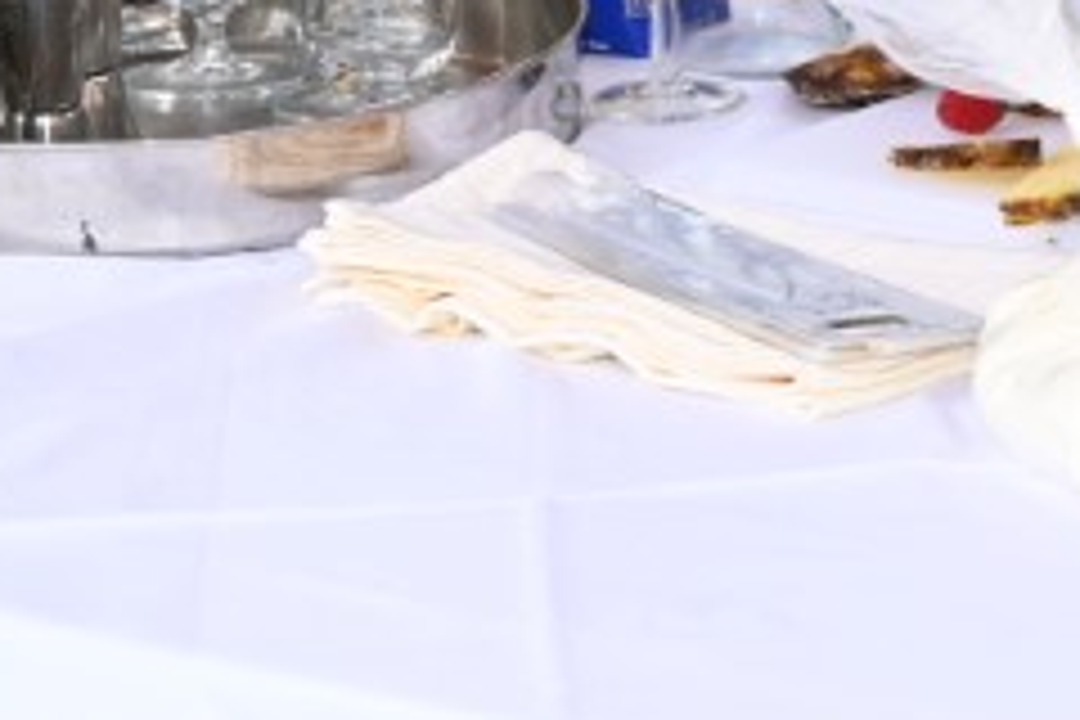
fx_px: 7049
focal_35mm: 235
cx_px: 1845
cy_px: -873
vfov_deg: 5.7
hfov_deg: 8.5
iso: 100
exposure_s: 1/125
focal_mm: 49
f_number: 5.6
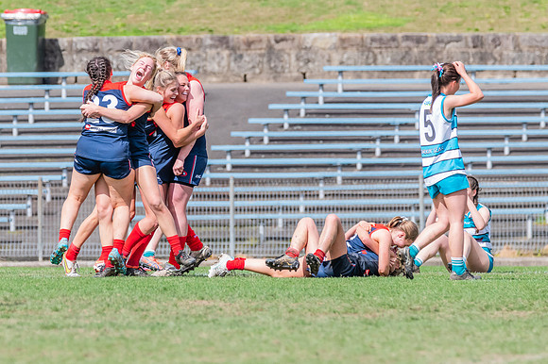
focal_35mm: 673
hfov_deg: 3.1
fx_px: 10242
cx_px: 197
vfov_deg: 2.0
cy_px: 161
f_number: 9
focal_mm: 420
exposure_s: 1/1600
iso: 800
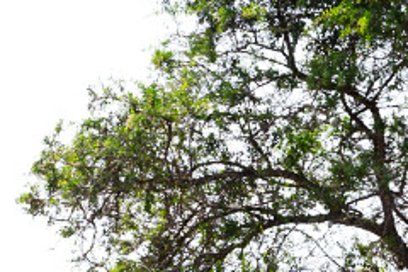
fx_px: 3966
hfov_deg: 5.8
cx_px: 639
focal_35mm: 350
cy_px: 424
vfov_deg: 3.9
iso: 100
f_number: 7.1
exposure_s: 1/125
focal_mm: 70
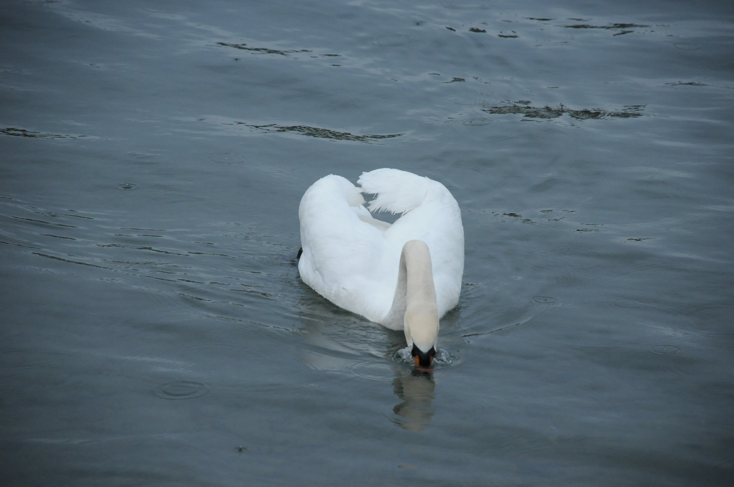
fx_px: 4123
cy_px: 244
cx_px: 367
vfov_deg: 6.8
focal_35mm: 202
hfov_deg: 10.2
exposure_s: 1/2000
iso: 1000
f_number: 5.6
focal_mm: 135
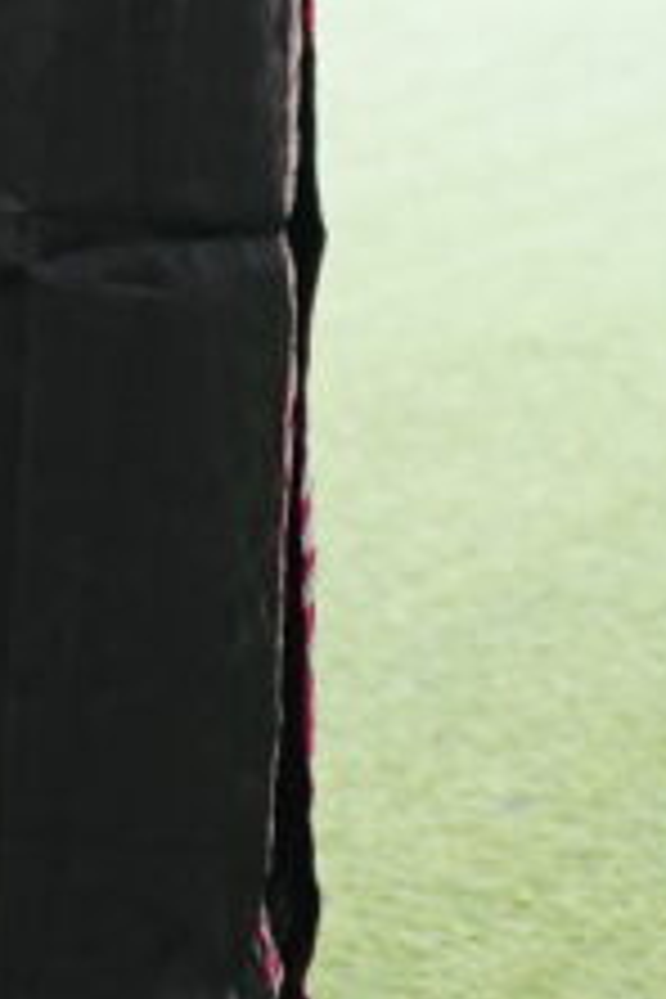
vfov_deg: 10.2
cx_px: -326
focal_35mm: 198
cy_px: -328
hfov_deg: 6.8
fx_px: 5494
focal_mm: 43
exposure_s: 1/200
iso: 3200
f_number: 2.8
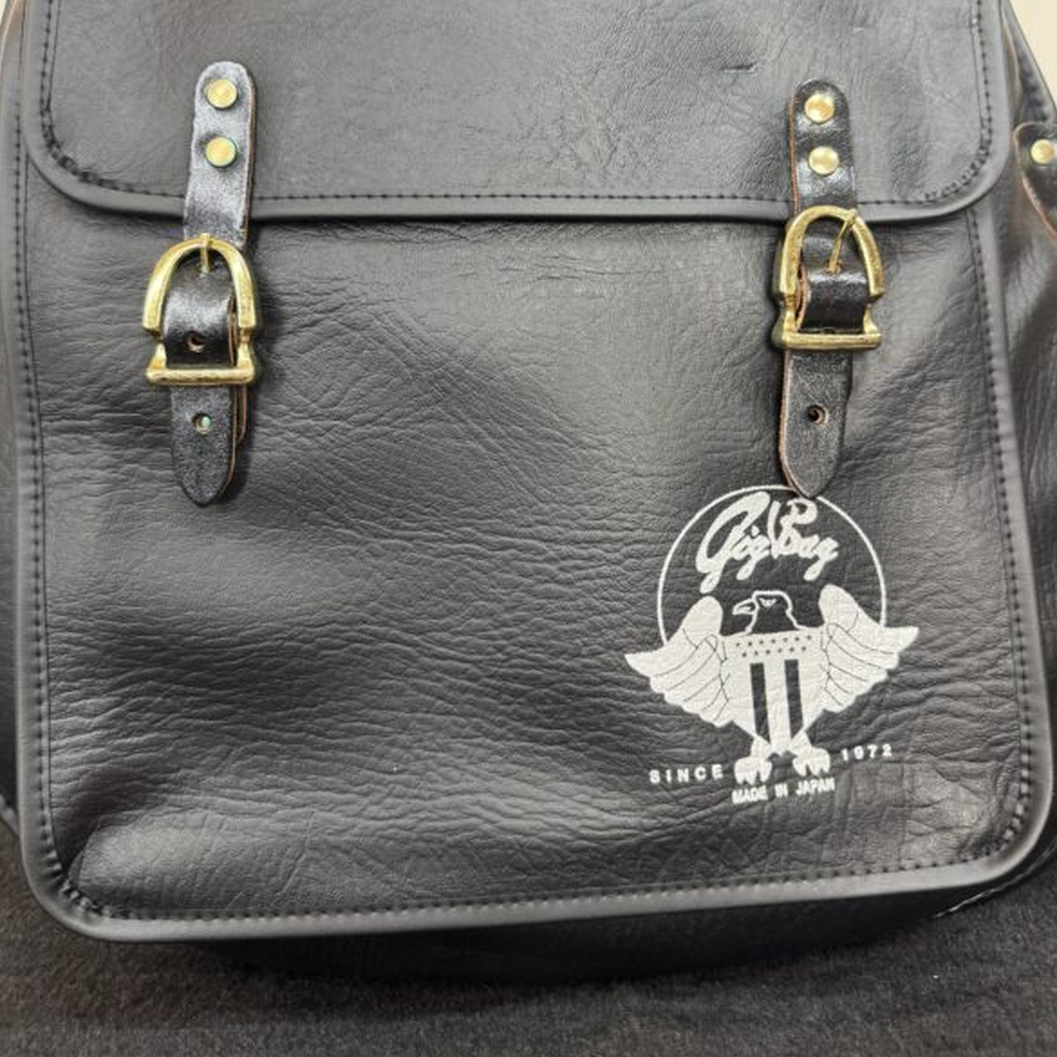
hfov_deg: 55.6
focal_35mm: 29
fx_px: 1002
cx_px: 538
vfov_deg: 54.3
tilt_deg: -3.8
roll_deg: -1.3
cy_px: 340
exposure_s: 1/60
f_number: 1.78
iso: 200
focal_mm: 6.76
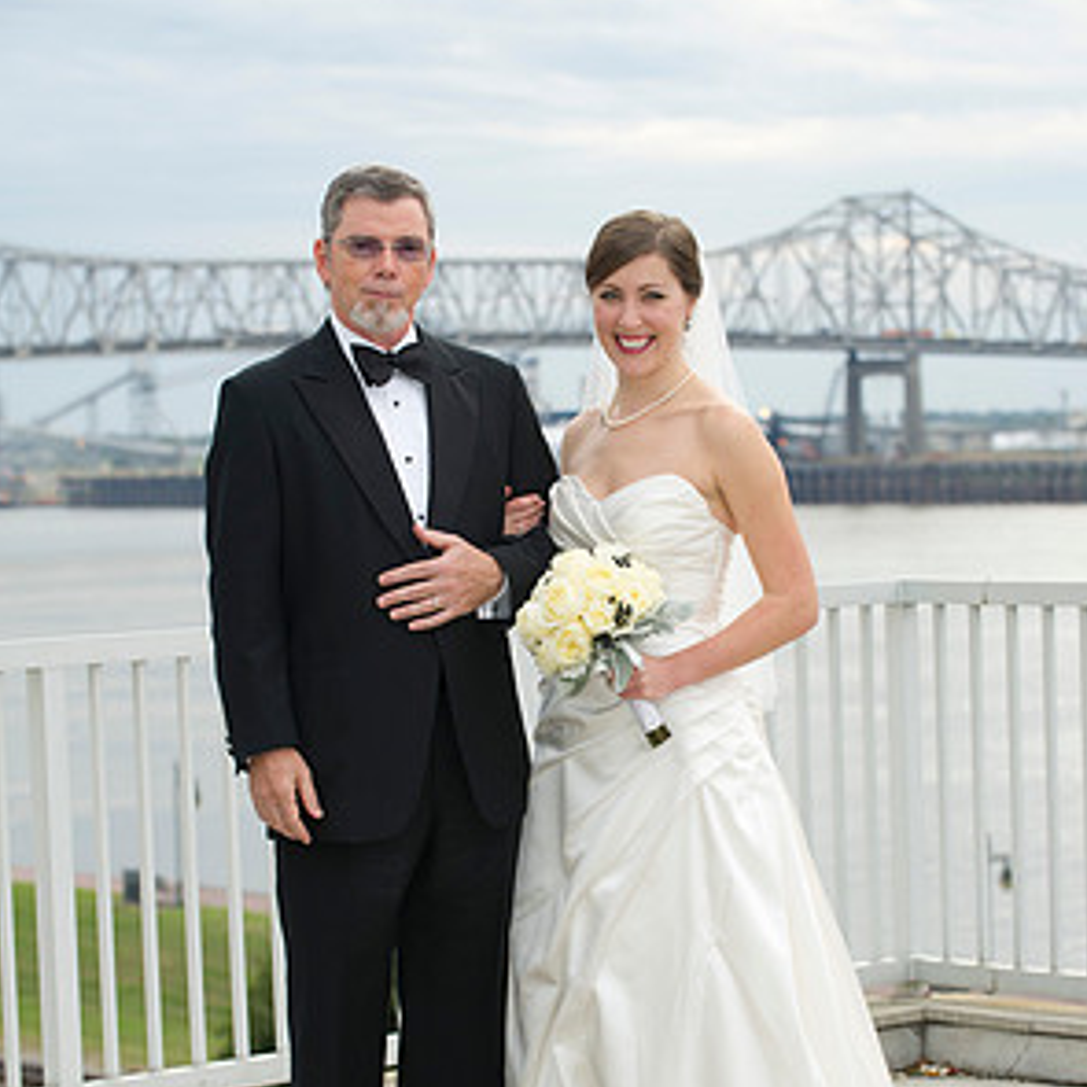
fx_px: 4370
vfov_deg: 14.2
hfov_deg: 14.2
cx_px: 547
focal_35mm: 123
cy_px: 685
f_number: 4.5
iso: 200
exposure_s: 1/200
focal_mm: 95
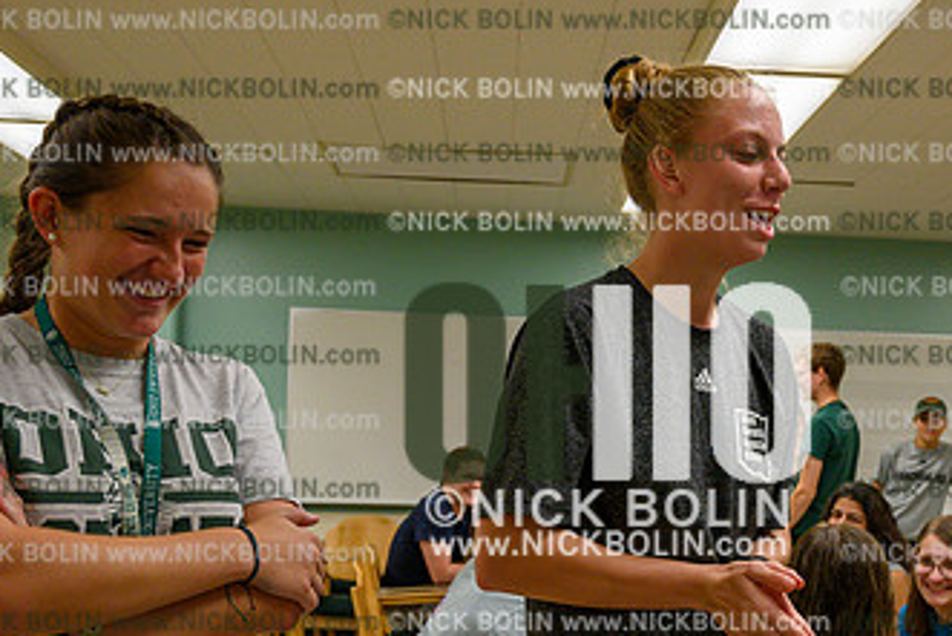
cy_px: 420
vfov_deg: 31.7
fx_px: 1111
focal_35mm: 42
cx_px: 607
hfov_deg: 45.9
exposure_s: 1/400
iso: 1600
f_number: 4.5
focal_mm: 24
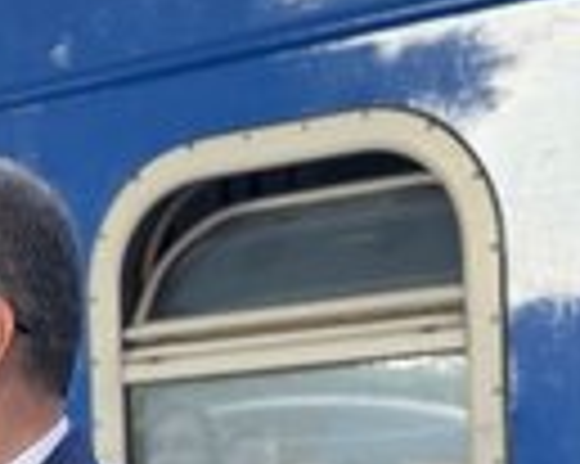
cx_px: -310
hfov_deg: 12.6
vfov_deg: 10.4
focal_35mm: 145
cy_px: 649
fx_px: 2487
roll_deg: +2.7
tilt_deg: -3.1
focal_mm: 6.76
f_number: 1.78
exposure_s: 1/190
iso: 64
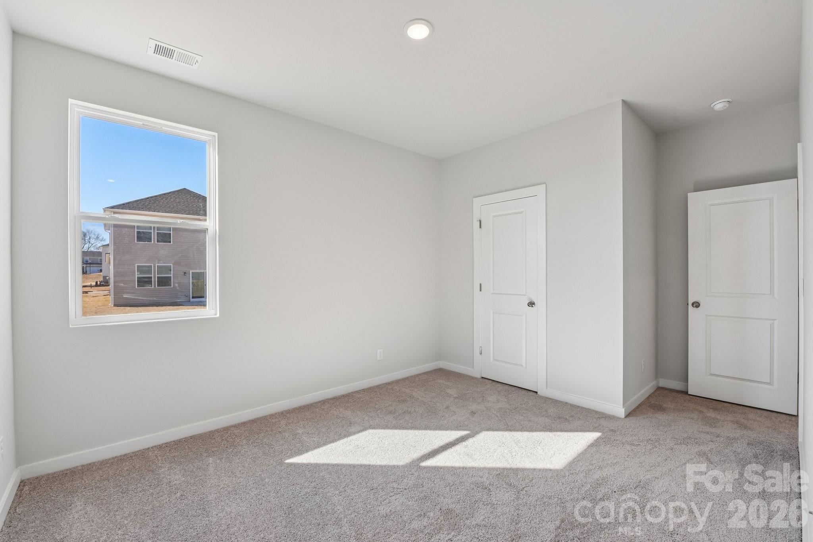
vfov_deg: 77.3
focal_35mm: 15
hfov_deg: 100.4
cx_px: 406
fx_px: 339
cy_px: 271
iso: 200
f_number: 8
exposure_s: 1/80
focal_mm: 15
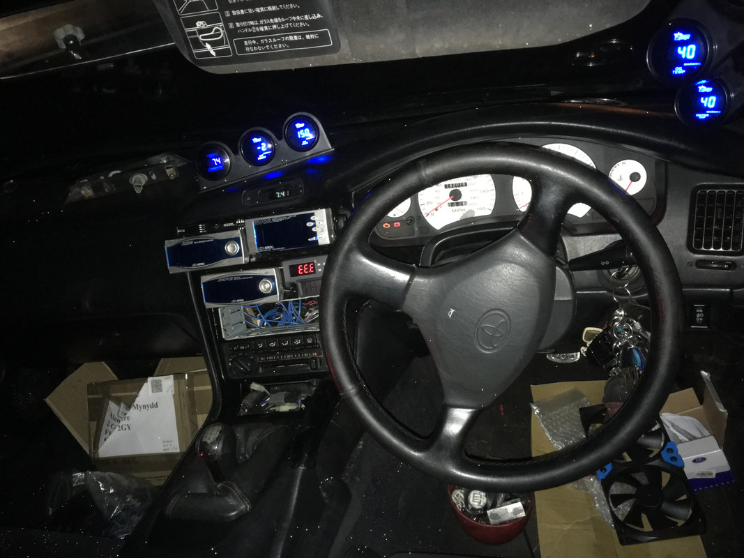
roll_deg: +12.5
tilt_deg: -25.5
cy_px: 279
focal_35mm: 29
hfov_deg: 61.7
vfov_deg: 48.2
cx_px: 372
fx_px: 623
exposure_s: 1/17
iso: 320
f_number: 2.2
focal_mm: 4.15
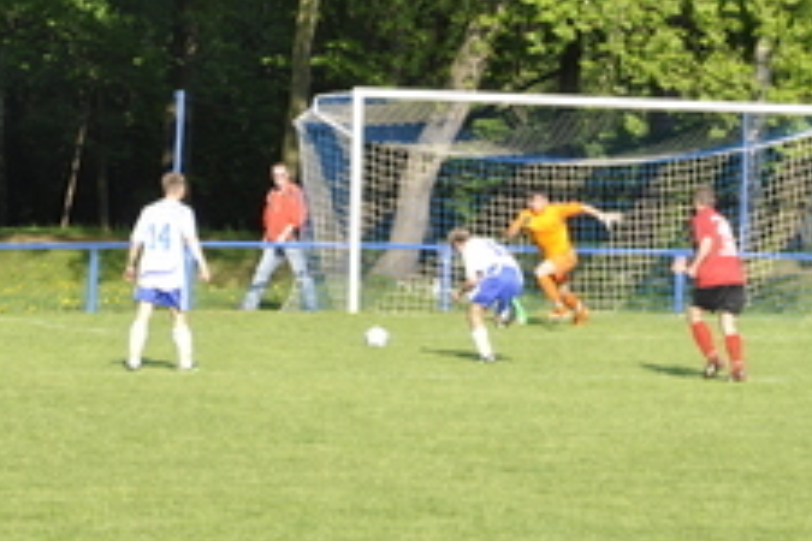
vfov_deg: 4.8
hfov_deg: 7.3
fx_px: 6385
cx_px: 494
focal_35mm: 283
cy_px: 29
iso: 200
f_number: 8
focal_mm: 85
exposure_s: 1/250
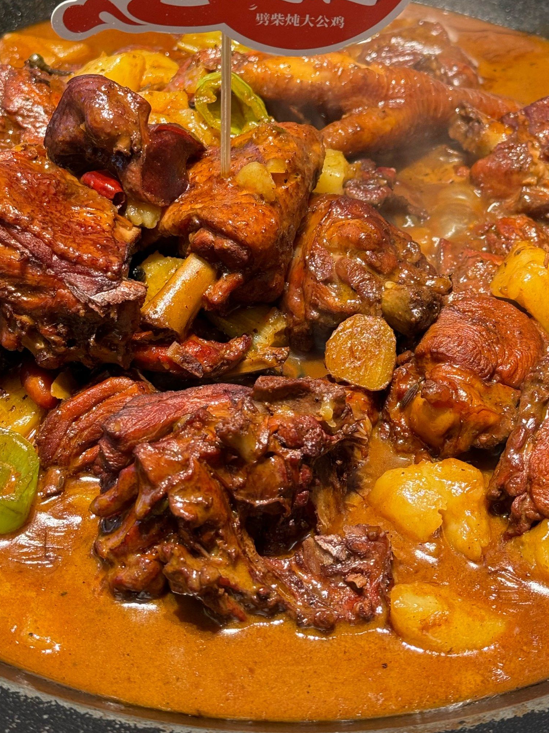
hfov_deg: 22.6
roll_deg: -2.7
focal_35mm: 65
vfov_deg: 29.8
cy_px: 297
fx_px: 1375
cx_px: 281
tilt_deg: -43.0
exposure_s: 1/50
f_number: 1.78
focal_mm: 6.86
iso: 100
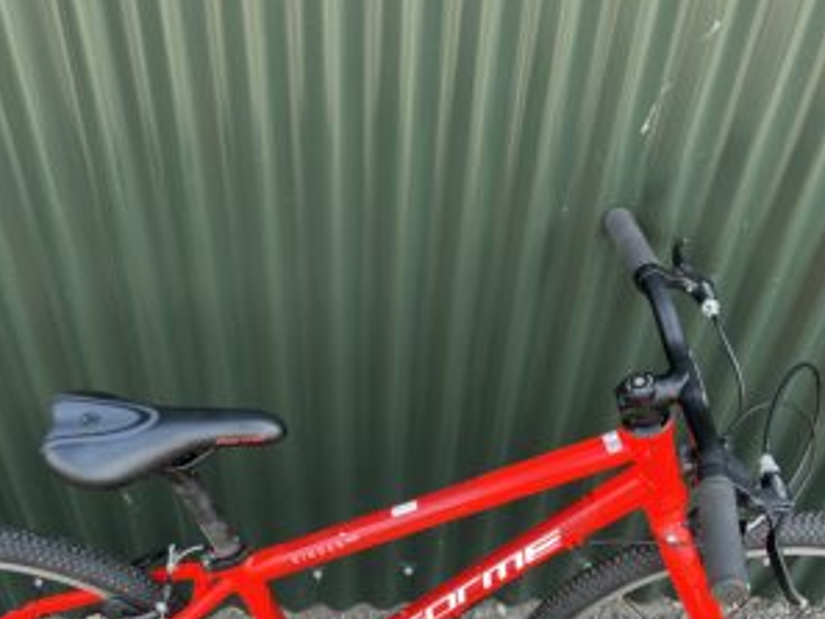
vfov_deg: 33.5
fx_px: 1001
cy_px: 489
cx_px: 350
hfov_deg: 44.6
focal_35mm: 42
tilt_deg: -50.2
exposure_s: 1/340
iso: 50
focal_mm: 5.1
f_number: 1.6
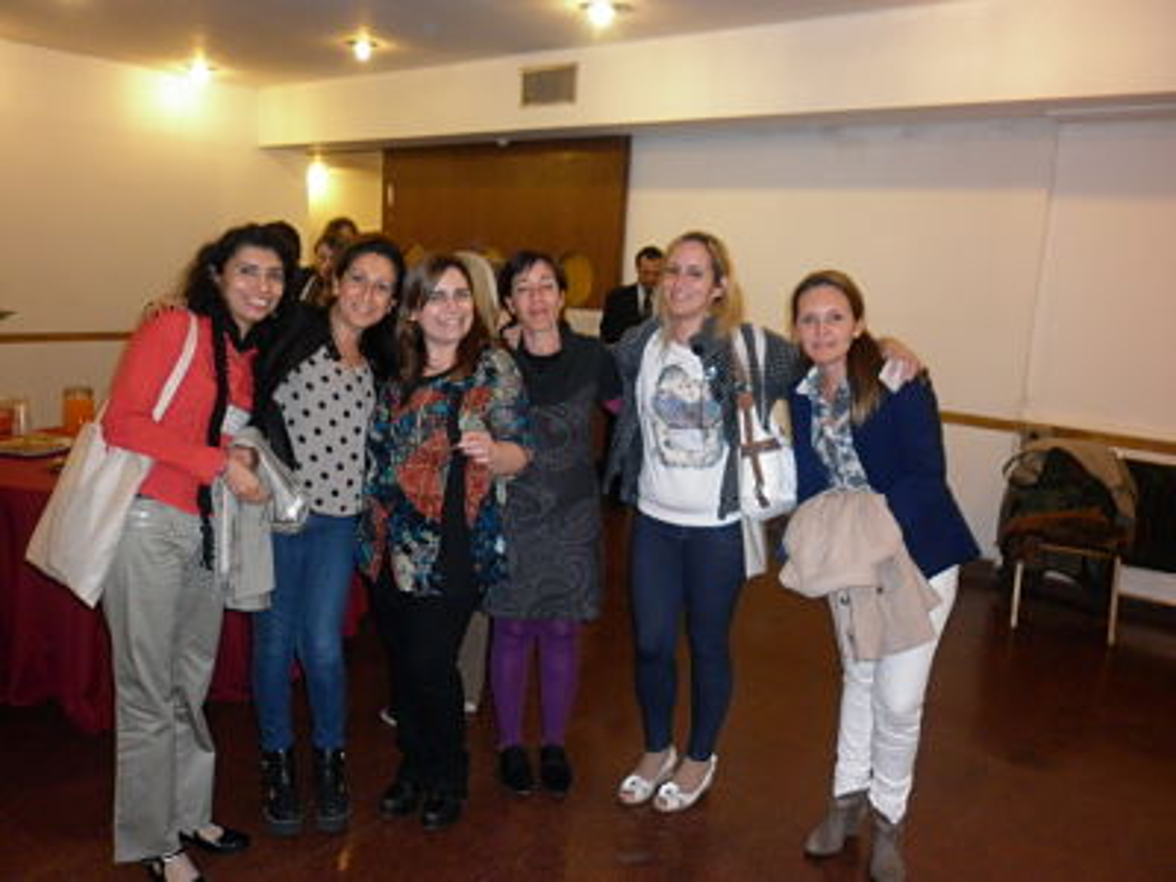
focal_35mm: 28
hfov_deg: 63.4
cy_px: 441
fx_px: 951
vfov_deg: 49.7
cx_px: 588
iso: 320
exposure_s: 1/30
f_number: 2.8
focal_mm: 5
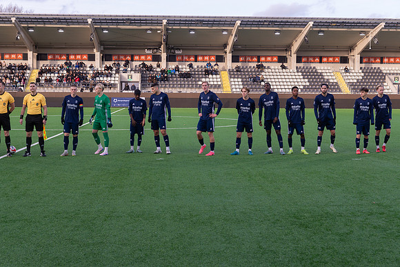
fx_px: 578
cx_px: 200
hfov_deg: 38.2
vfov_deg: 26.0
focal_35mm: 52
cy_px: 134
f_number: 5
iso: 640
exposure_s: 1/400
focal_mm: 52
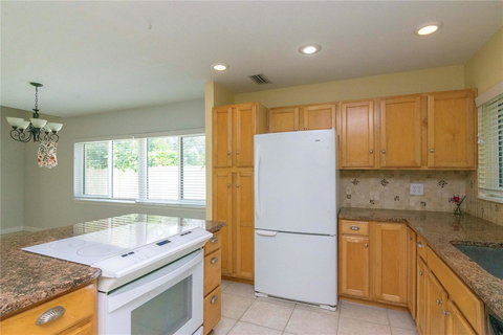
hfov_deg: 92.4
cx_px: 252
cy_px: 168
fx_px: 241
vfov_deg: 69.7
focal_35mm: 17
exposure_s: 1/100
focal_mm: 11.5
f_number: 14
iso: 640
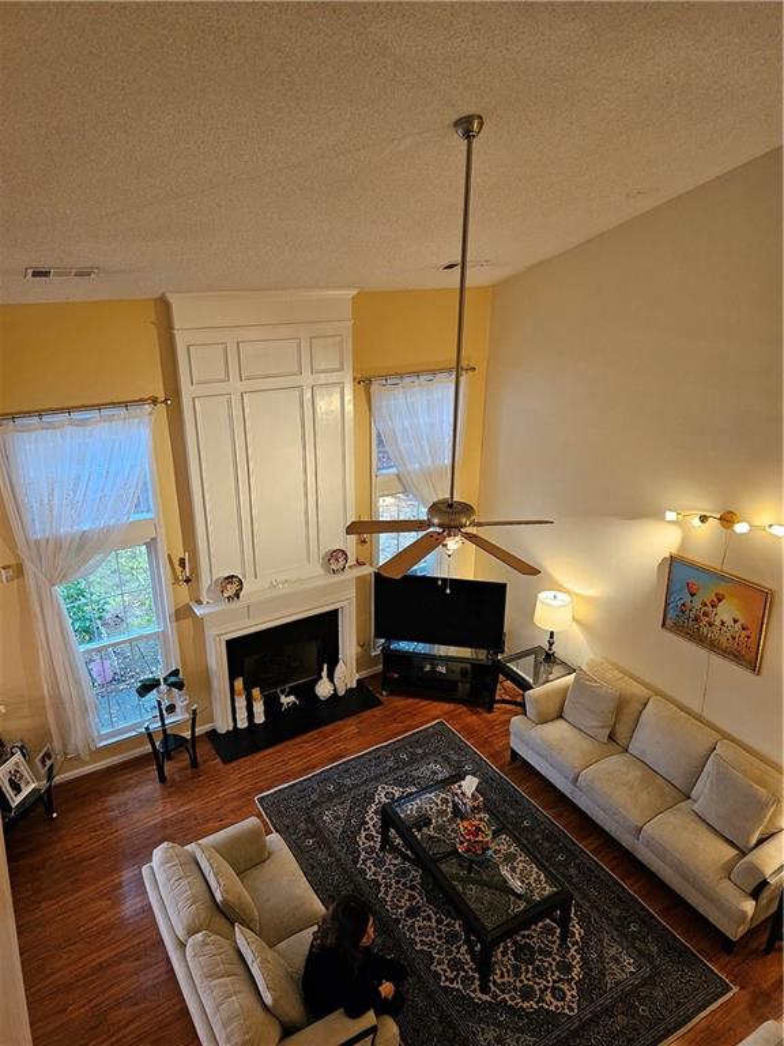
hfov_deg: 58.9
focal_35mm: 23
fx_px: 695
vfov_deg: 73.9
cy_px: 523
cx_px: 392
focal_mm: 6.3
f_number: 1.7
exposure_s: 1/120
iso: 400
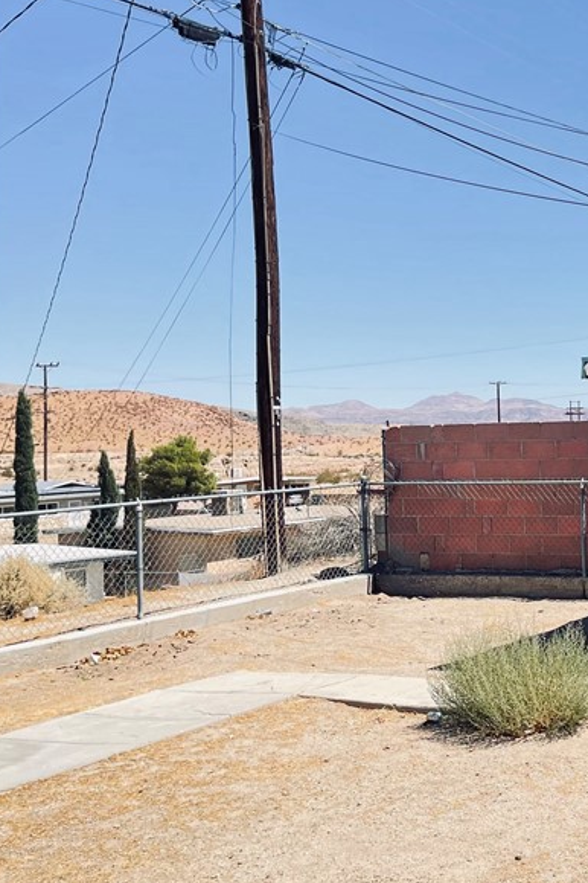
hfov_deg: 25.2
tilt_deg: -0.6
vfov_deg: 42.7
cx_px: 769
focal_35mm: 46
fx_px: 1127
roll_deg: +0.6
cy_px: 424
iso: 32
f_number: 1.6
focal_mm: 5.1
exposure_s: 1/1575
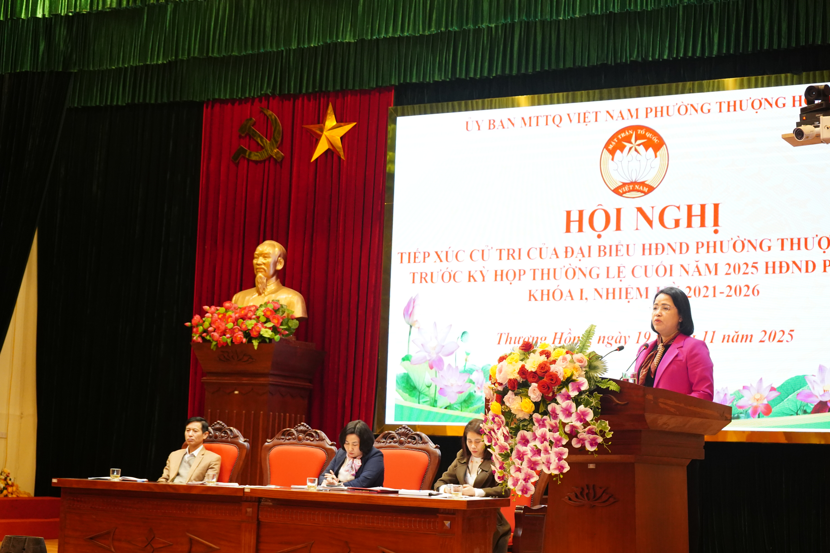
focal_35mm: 65
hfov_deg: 31.0
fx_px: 1498
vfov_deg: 20.9
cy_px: 276
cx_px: 415
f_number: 5.6
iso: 5000
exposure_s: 1/60
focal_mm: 65
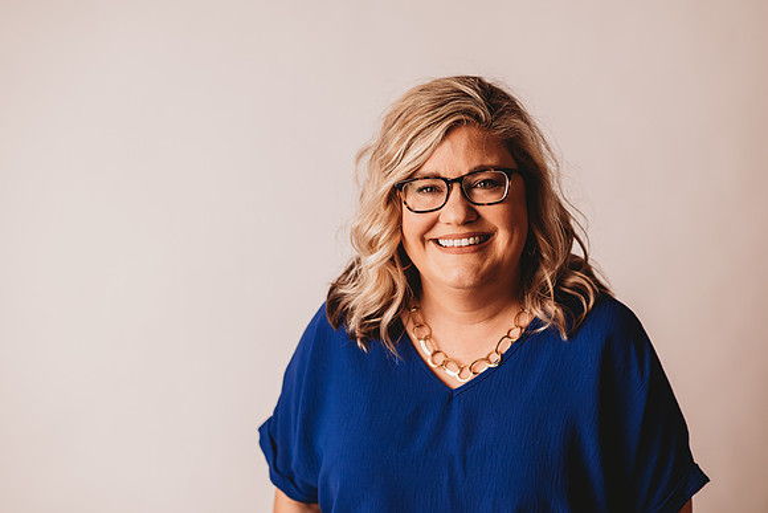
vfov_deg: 16.1
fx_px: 1814
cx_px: 384
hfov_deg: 23.9
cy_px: 256
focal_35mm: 85
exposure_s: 1/160
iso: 100
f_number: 2.5
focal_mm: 85
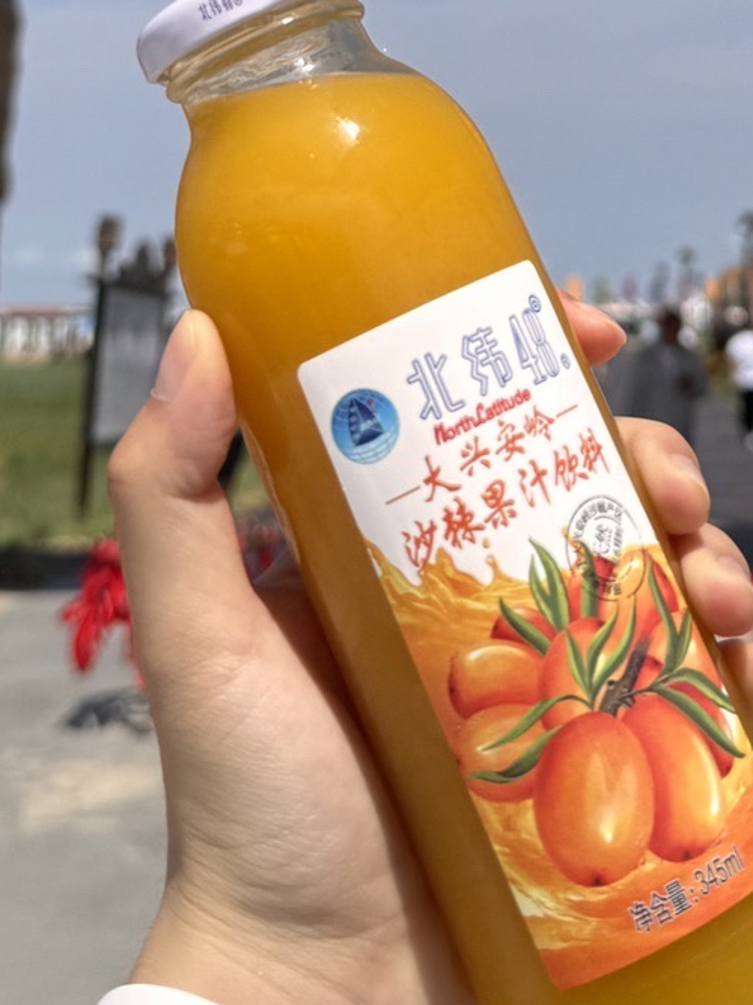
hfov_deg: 20.3
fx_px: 2089
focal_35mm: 72
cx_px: 554
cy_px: -167
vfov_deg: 24.7
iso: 80
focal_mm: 6.76
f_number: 1.78
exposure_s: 1/5814
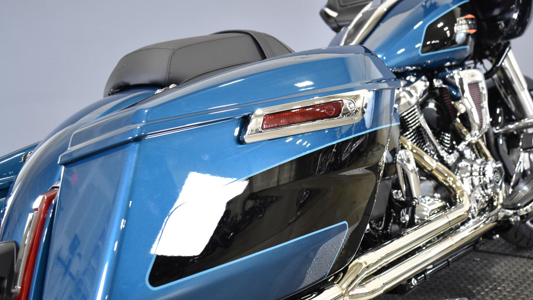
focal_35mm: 47
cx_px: 326
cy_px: 213
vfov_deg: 25.2
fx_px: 664
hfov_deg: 43.4
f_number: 3.8
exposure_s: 1/13
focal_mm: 22
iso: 400
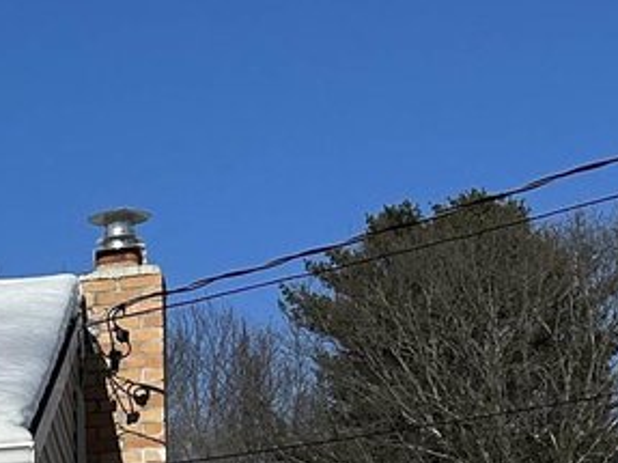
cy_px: 704
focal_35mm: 134
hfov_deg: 12.7
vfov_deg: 10.6
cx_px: -665
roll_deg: +0.5
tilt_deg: +3.6
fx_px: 2391
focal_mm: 6.86
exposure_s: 1/13699
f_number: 1.78
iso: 80
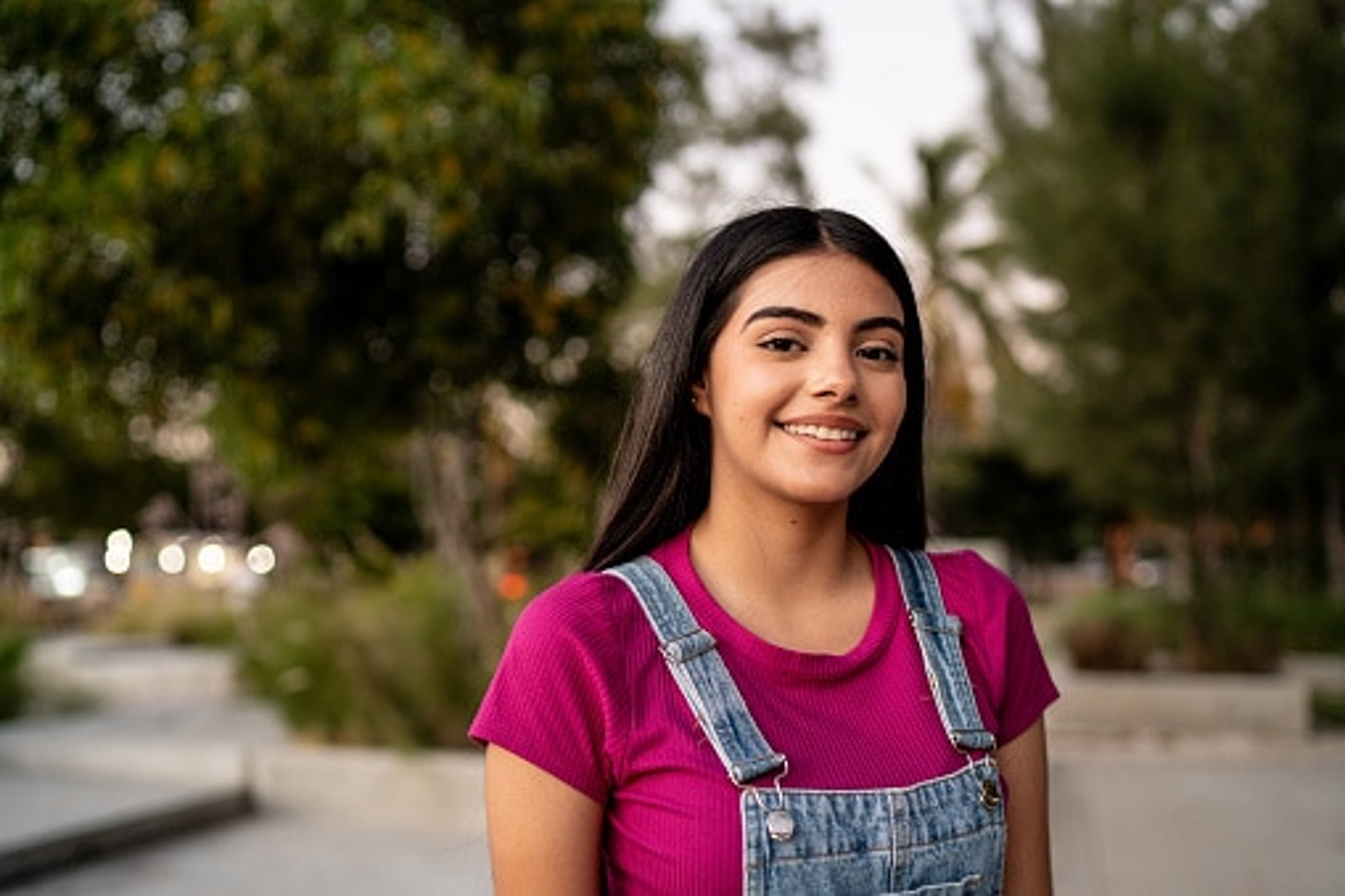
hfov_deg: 54.4
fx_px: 1307
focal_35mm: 35
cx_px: 672
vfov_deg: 37.8
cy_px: 448
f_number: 1.8
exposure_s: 1/400
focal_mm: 35
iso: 500
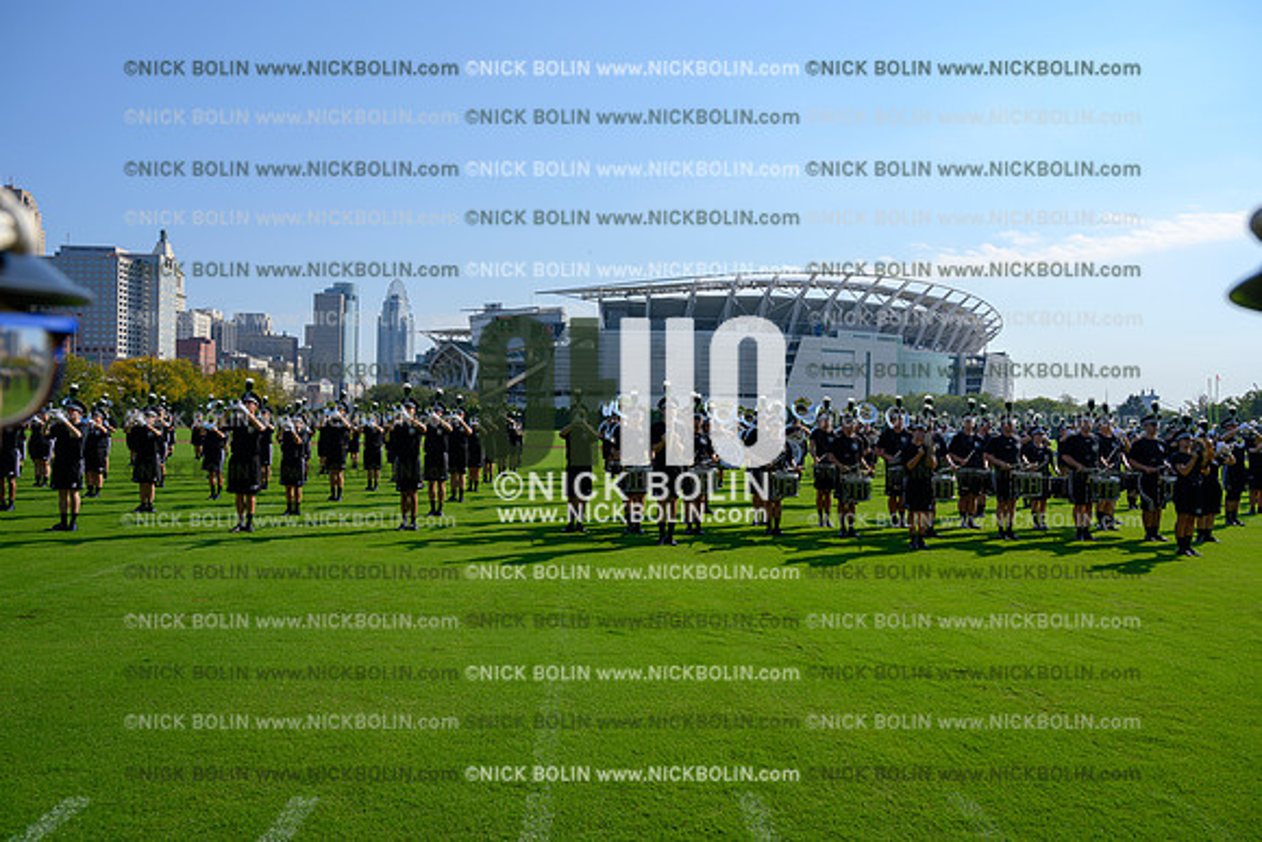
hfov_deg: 73.7
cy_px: 421
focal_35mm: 24
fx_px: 841
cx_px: 631
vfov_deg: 53.2
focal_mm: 24
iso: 80
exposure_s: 1/400
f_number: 7.1
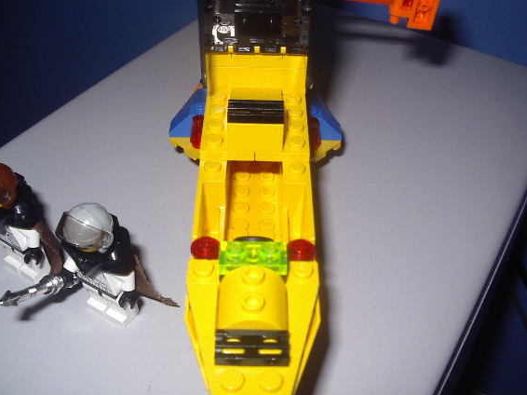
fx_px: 654
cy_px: 210
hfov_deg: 43.9
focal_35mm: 43
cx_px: 272
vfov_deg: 33.6
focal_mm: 5.8
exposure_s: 1/60
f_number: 4.8
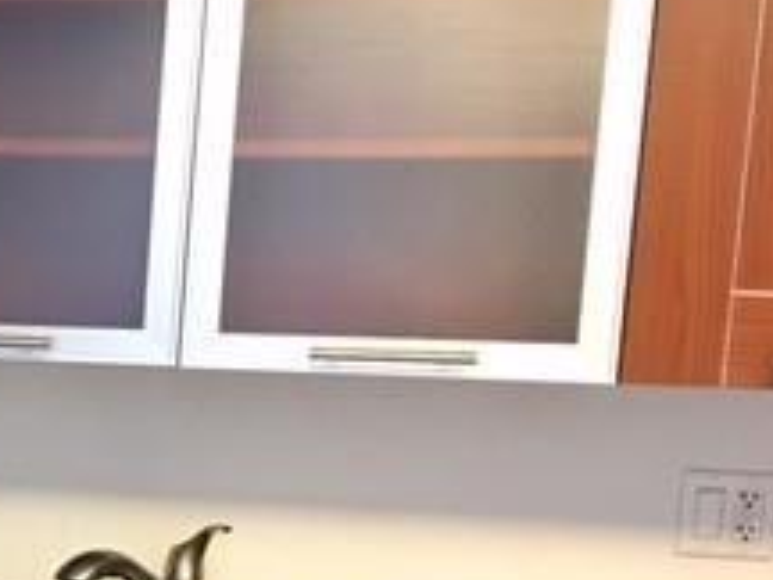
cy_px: 573
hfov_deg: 20.1
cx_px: -340
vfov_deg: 16.8
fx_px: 1920
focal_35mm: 86
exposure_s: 1/15
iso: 100
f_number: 2.2
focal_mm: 4.15
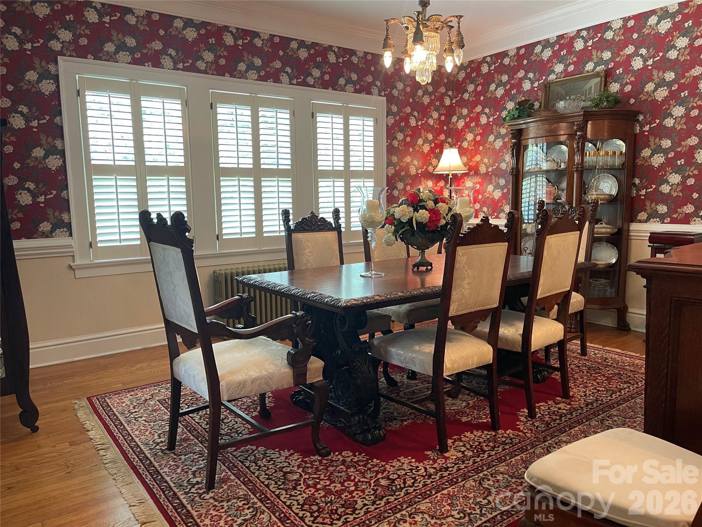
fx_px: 507
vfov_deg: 54.9
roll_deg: +1.5
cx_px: 351
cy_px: 264
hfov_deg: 69.4
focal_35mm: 25
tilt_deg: -8.5
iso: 250
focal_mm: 5.1
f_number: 1.6
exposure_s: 1/60
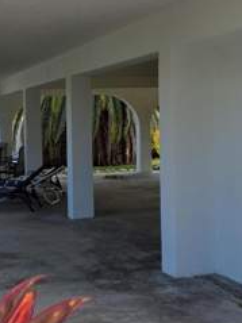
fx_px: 700
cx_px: 62
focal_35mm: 75
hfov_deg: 19.5
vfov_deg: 26.0
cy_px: 143
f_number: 1.9
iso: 32
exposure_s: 1/1152
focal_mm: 2.91
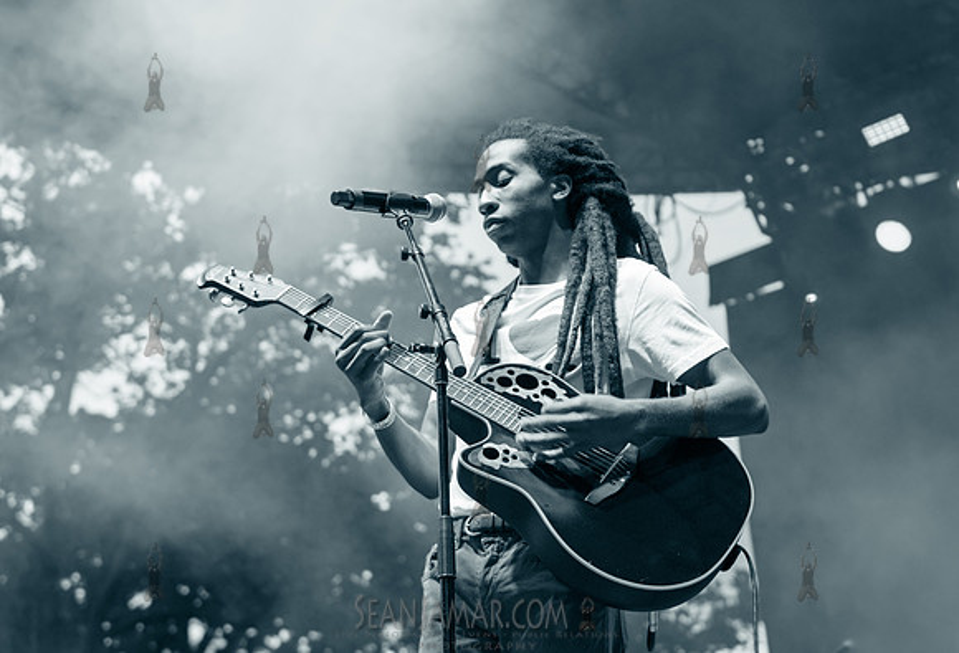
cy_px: 324
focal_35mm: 67
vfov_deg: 20.6
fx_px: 1800
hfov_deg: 29.8
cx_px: 523
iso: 3200
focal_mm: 52
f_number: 3.5
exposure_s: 1/200
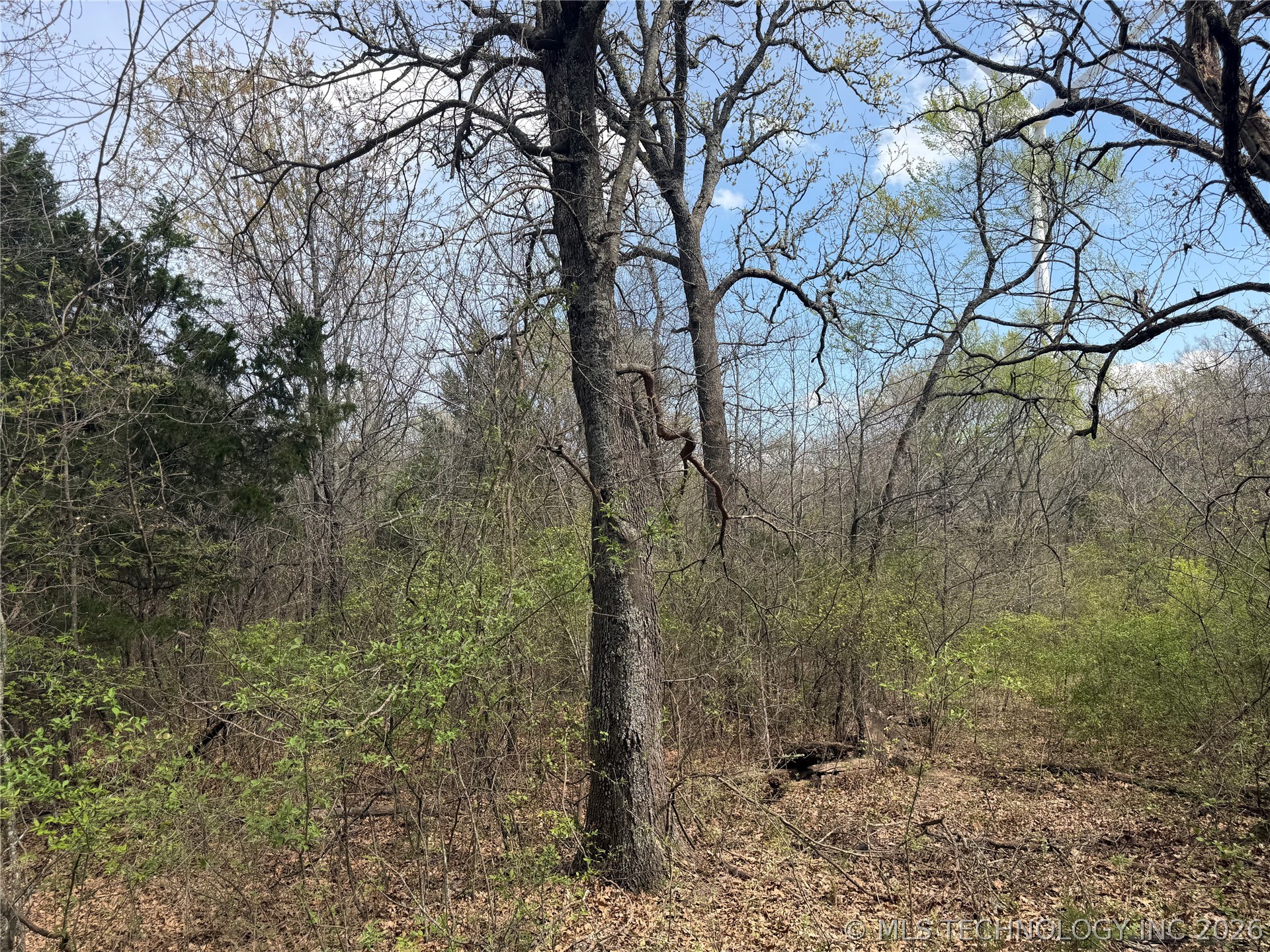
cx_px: 635
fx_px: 881
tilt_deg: +5.3
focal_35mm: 24
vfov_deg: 56.8
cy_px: 476
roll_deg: +2.6
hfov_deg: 71.6
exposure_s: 1/1855
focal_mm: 6.76
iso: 80
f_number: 1.78
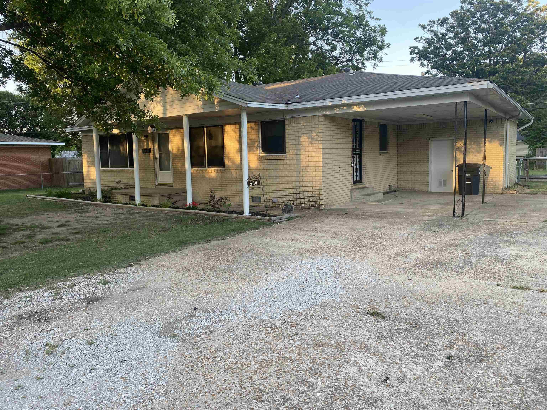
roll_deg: +0.9
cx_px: 274
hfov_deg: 67.3
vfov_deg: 53.1
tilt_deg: -6.6
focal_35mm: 26
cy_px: 205
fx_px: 411
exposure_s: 1/122
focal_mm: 4.25
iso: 40
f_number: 1.8
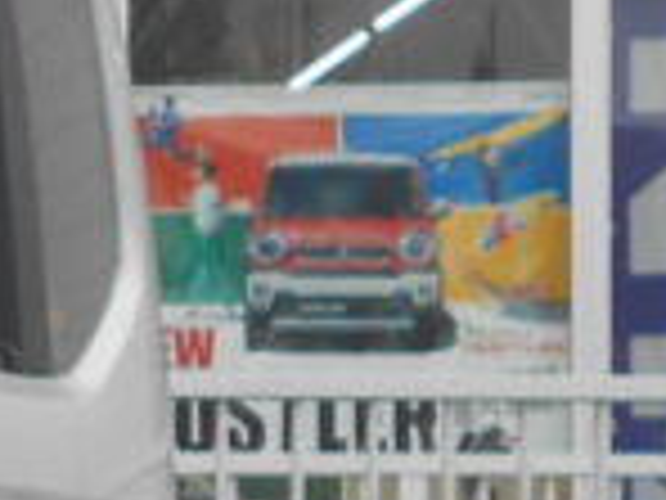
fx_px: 5868
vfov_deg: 4.8
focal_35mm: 305
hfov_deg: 5.8
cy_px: 779
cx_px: -1634
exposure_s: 1/250
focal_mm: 7.7
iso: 80
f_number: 4.2
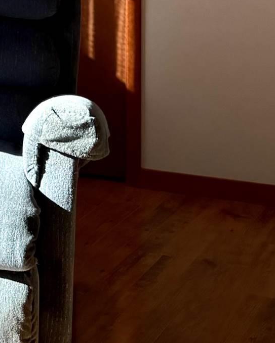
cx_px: -277
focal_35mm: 106
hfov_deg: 12.7
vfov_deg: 17.3
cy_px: -60
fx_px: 1079
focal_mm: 6.76
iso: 100
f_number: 1.78
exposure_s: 1/1174
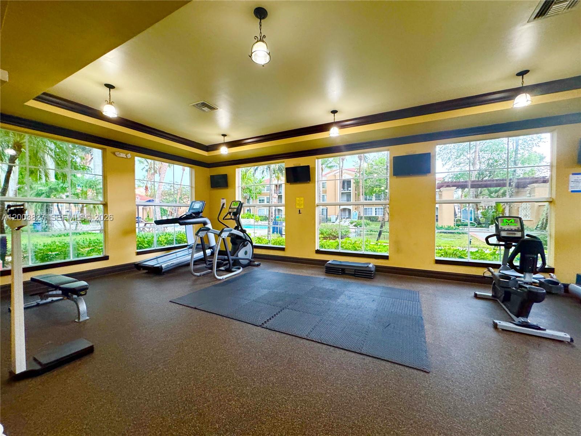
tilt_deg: -1.5
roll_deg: -0.4
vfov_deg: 85.7
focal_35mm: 14
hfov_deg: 102.1
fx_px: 235
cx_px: 290
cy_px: 218
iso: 400
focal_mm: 2.22
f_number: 2.2
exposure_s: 1/60
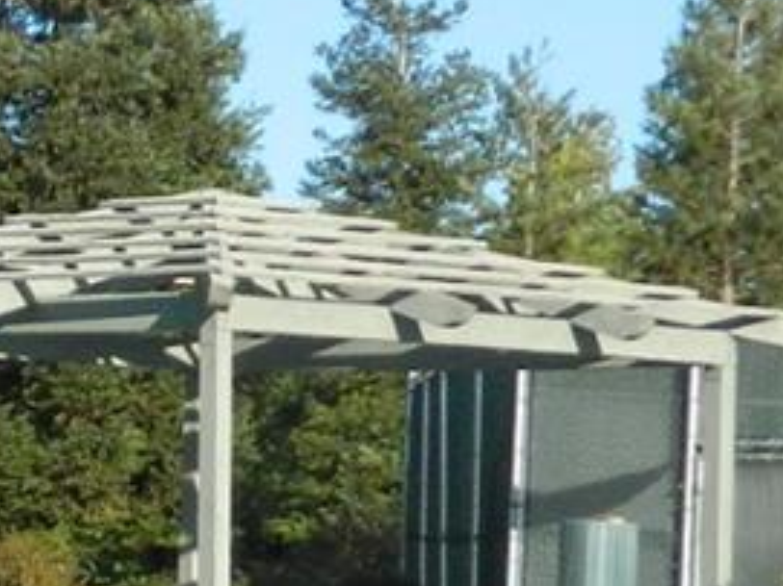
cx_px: -1057
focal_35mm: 227
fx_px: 5132
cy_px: 560
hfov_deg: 8.1
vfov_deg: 6.5
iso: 110
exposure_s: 1/800
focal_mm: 7.3
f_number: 3.5
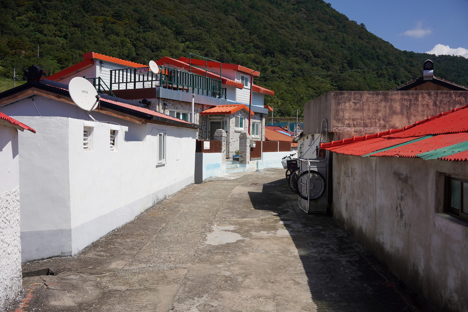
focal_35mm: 35
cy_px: 156
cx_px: 234
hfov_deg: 54.4
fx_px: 455
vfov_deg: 37.9
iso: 100
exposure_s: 1/125
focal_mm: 35
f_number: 14
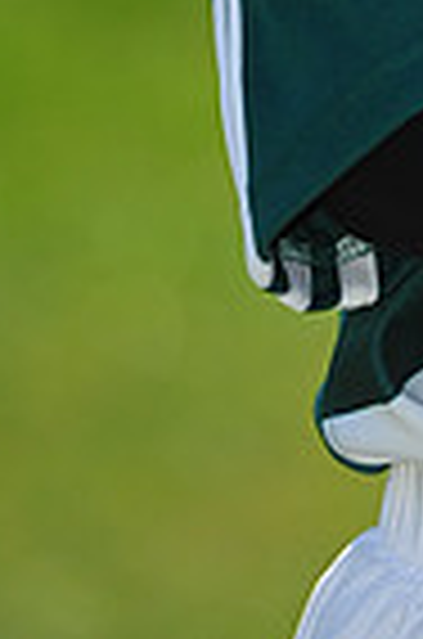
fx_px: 14469
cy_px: -652
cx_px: 626
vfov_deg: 2.5
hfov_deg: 1.7
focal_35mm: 817
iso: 200
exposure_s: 1/1000
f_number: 4.5
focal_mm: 200
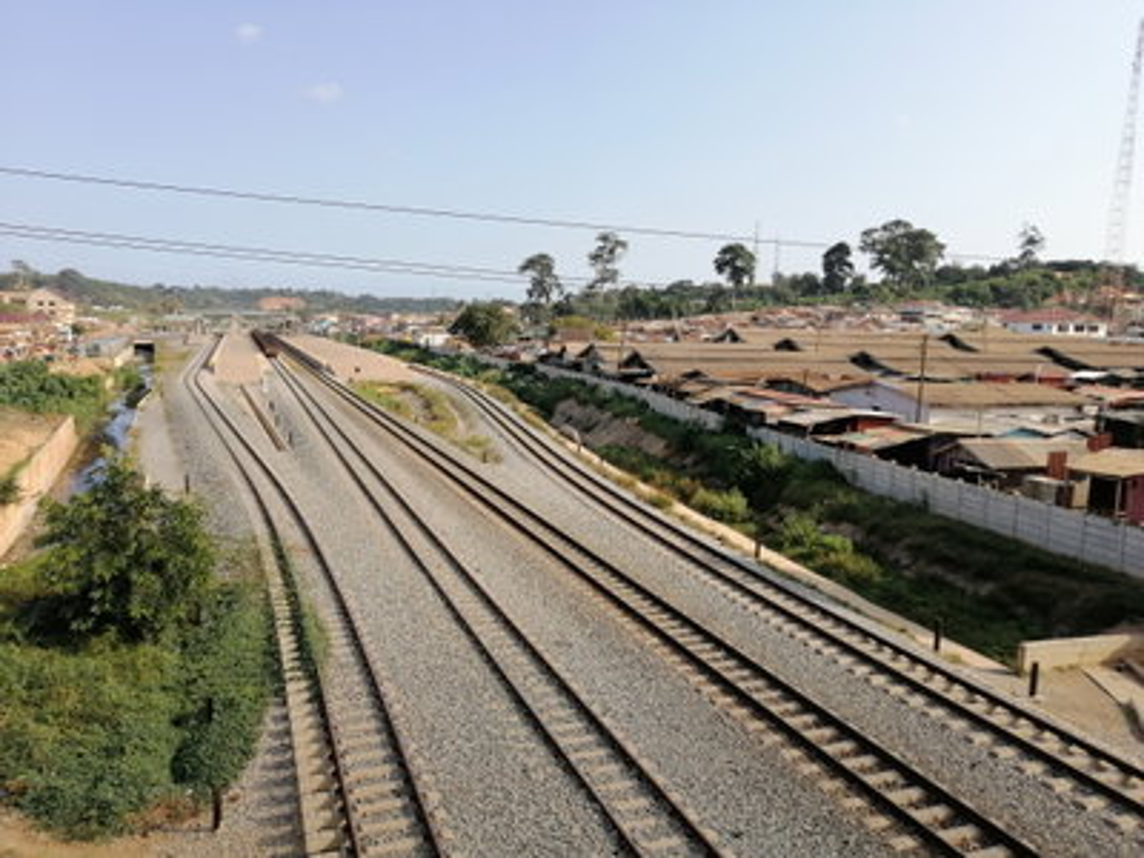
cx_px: 572
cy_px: 429
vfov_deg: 53.1
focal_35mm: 26
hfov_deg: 67.3
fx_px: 859
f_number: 1.8
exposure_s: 1/1073
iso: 50
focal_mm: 3.95
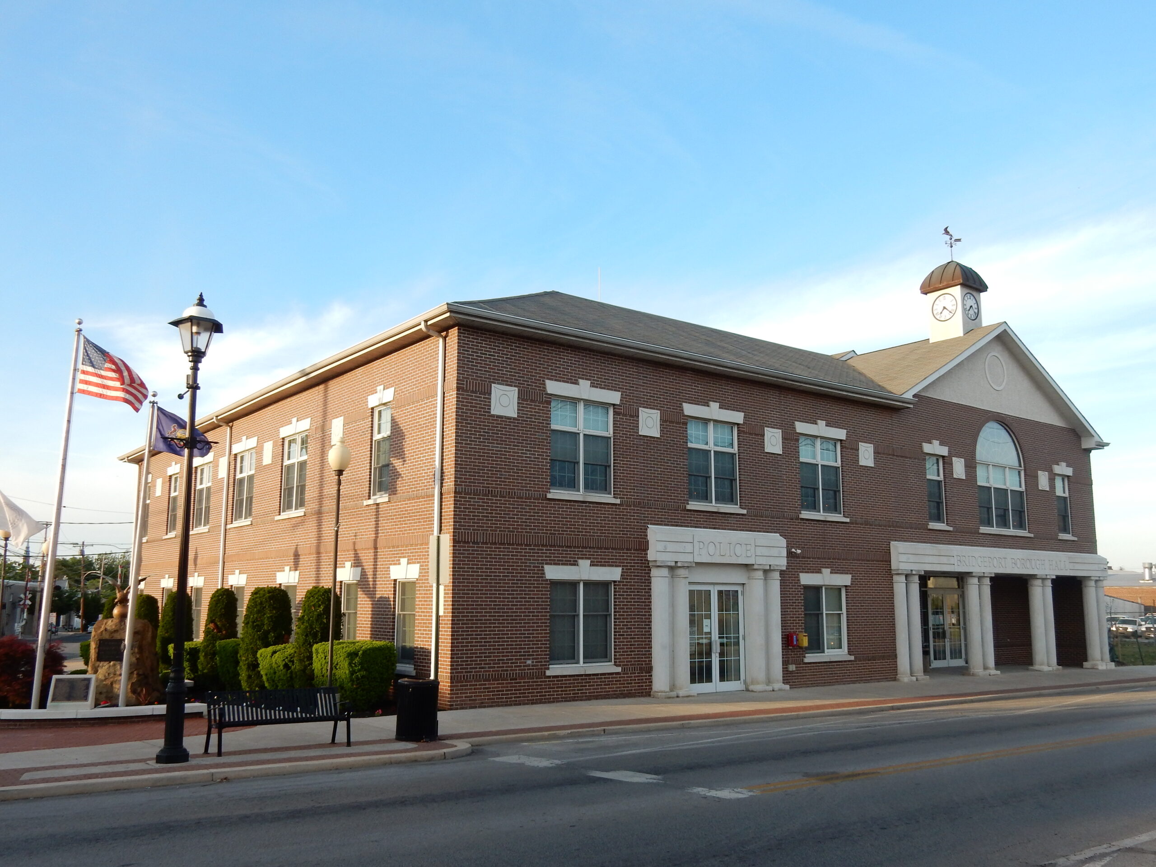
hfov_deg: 60.0
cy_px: 434
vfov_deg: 46.8
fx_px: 1002
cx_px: 578
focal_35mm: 30
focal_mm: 5.4
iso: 125
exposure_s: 1/250
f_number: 4
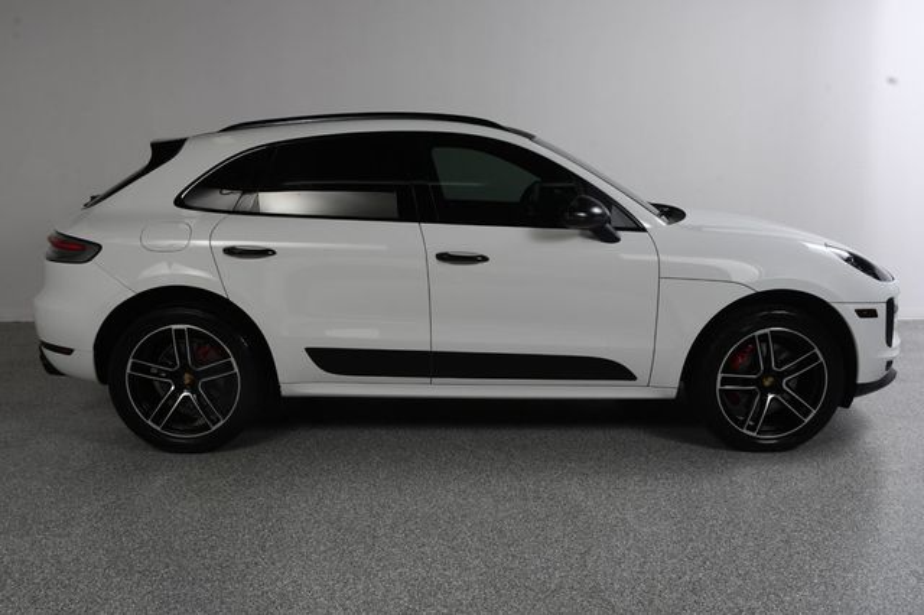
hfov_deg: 57.2
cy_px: 308
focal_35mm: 33
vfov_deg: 39.9
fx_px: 847
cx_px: 462
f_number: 13
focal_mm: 22
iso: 100
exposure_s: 1/160
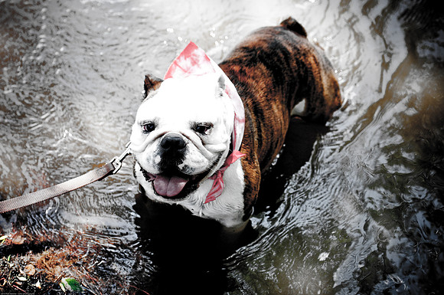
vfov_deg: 11.7
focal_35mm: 117
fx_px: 1441
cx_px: 222
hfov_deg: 17.5
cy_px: 148
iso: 200
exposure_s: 1/1000
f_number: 2.8
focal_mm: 78
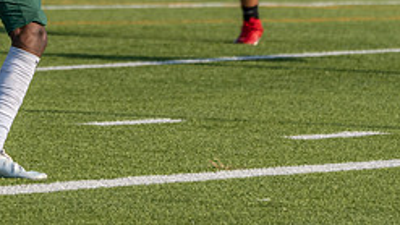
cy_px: -125
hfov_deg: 3.5
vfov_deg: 2.0
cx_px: 15
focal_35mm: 613
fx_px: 6502
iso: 125
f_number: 5.6
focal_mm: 218
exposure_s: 1/1250
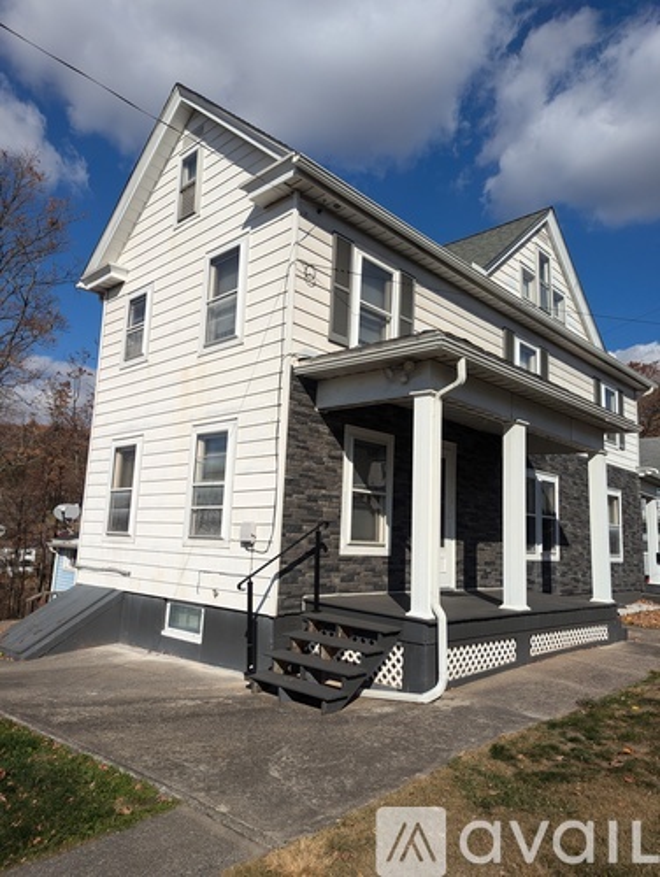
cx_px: 330
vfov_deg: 71.5
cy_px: 438
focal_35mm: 24
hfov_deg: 56.9
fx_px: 609
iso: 65
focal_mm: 6.81
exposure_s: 1/5155
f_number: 1.85
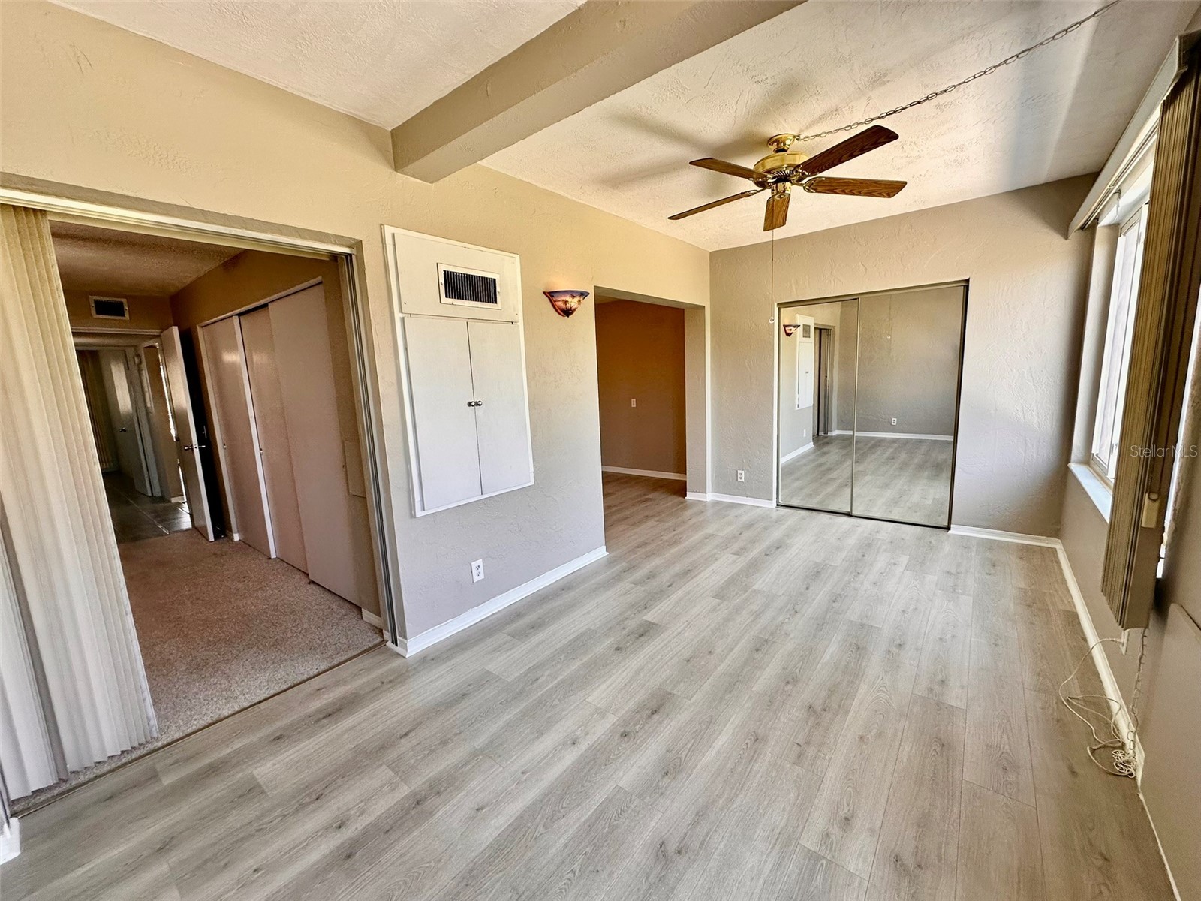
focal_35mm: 14
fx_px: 486
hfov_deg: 102.1
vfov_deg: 85.7
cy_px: 450
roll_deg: +1.8
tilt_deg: -8.6
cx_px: 600
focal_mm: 2.22
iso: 80
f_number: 2.2
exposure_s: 1/99
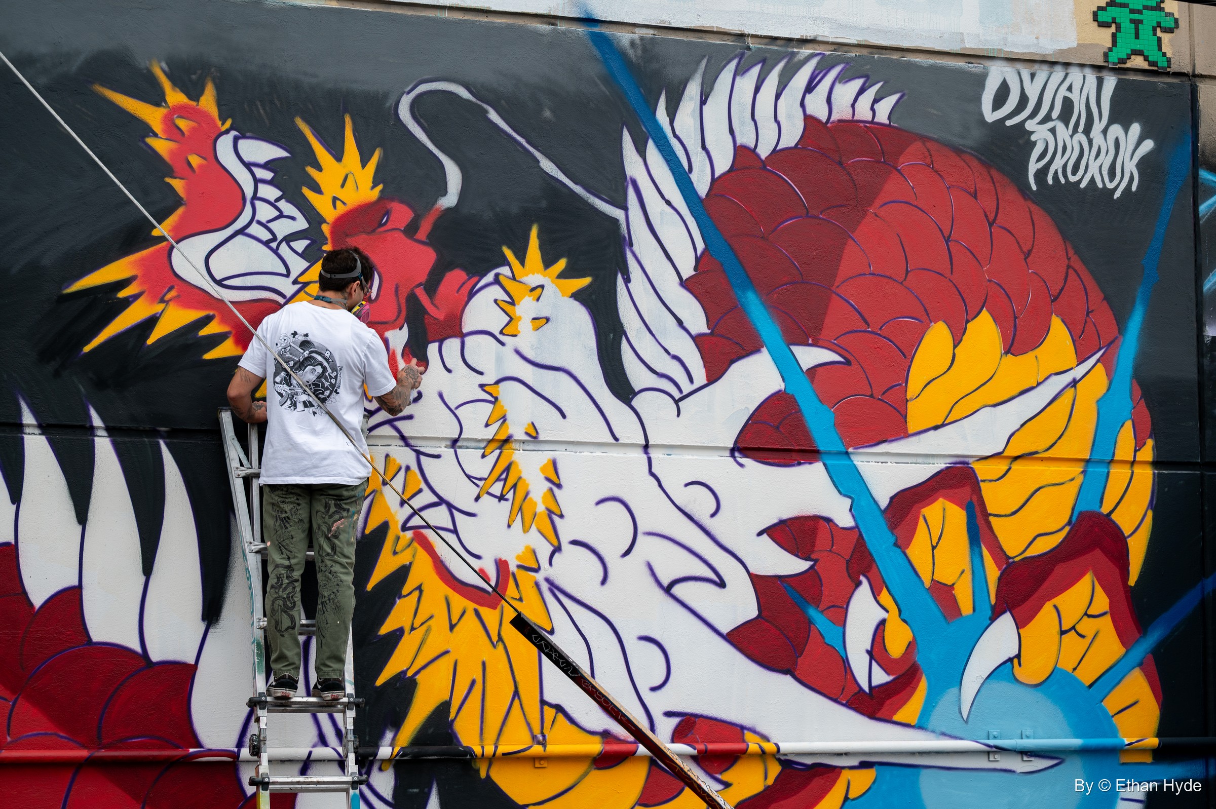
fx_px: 2363
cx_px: 608
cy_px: 404
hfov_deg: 28.9
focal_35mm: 70
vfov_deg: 19.4
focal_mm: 70
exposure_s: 1/160
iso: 100
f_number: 2.8
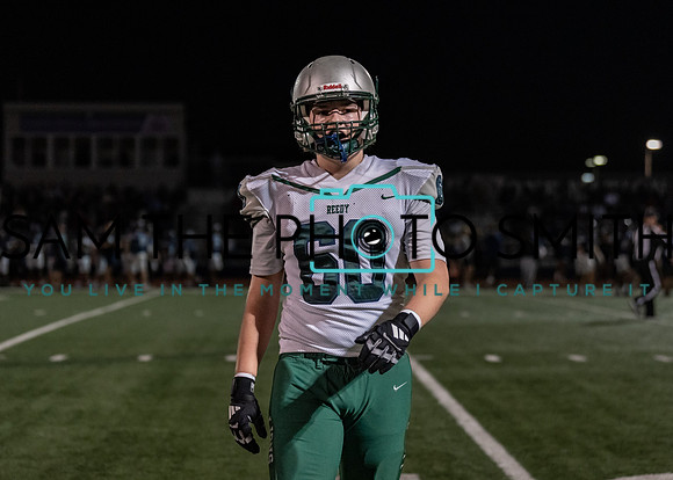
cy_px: 203
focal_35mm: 97
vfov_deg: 14.8
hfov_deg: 20.6
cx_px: 320
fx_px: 1848
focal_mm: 74
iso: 4000
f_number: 2.8
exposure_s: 1/1000
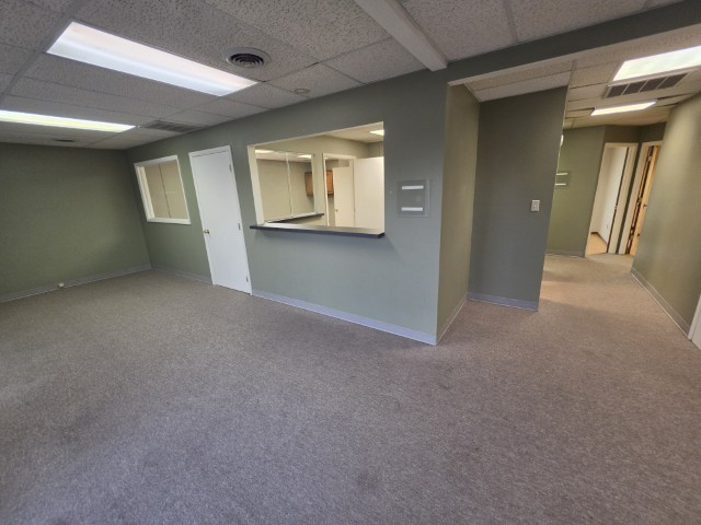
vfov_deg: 89.9
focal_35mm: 13
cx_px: 350
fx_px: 263
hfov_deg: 106.2
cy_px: 262
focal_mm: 2.2
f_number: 1.9
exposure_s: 1/120
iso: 250
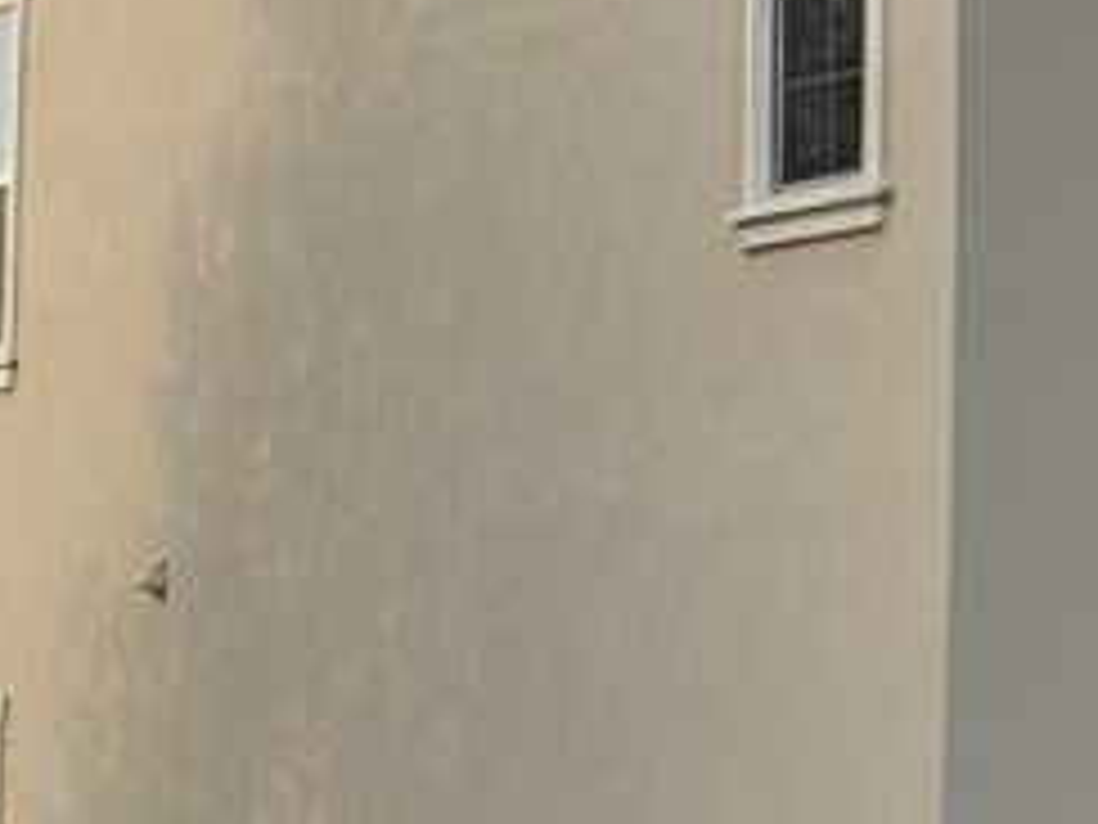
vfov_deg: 12.9
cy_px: 9
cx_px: 1962
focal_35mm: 113
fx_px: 3584
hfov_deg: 15.1
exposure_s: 1/1249
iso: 932
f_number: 1.8
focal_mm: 6.4
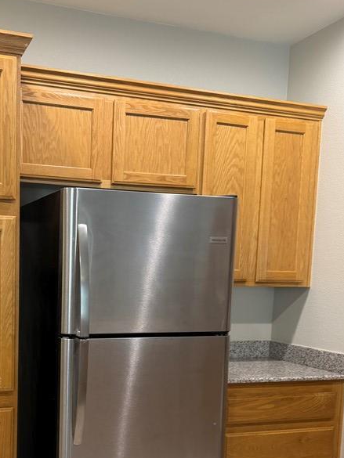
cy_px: 331
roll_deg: -2.1
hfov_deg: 33.6
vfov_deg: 43.6
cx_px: 80
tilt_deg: -5.0
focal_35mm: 42
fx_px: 556
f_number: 1.78
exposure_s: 1/60
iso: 160
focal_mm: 6.76
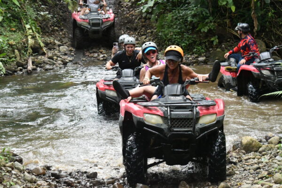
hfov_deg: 21.0
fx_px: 760
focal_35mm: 97
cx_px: 141
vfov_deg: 14.1
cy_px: 94
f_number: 6.3
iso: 20000
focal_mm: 65
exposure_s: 1/2500
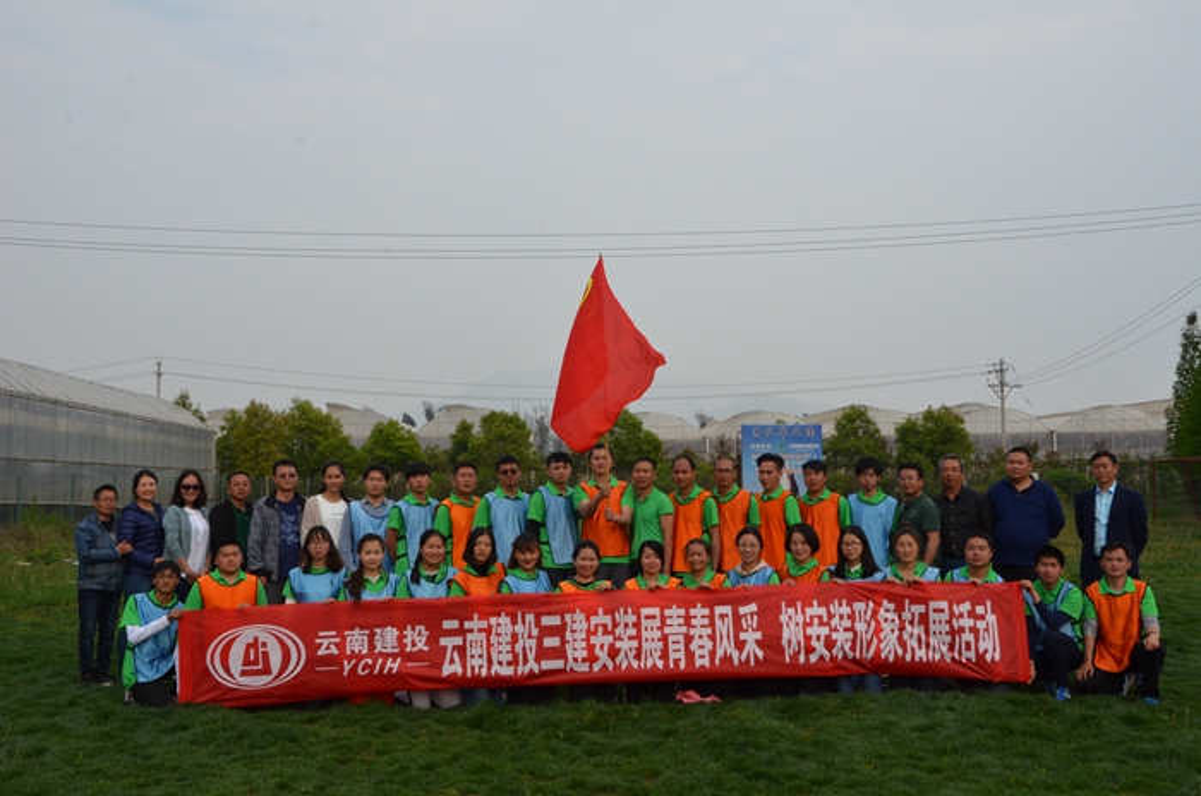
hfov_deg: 49.6
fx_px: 1299
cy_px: 398
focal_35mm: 39
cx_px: 600
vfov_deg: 34.1
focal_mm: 26
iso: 1000
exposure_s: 1/640
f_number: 13
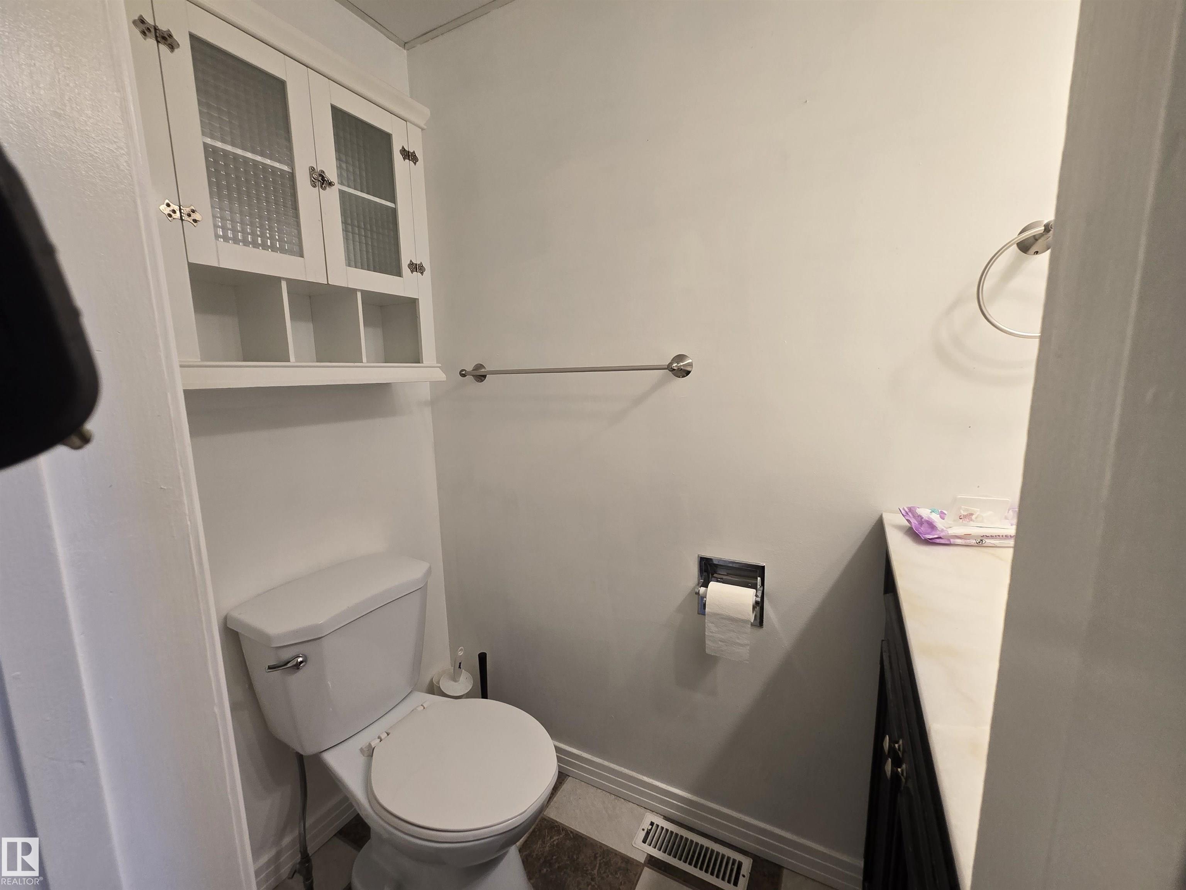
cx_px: 593
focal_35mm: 13
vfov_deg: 89.9
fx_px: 445
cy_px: 445
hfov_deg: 106.2
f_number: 2.2
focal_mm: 2.2
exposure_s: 1/60
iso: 64
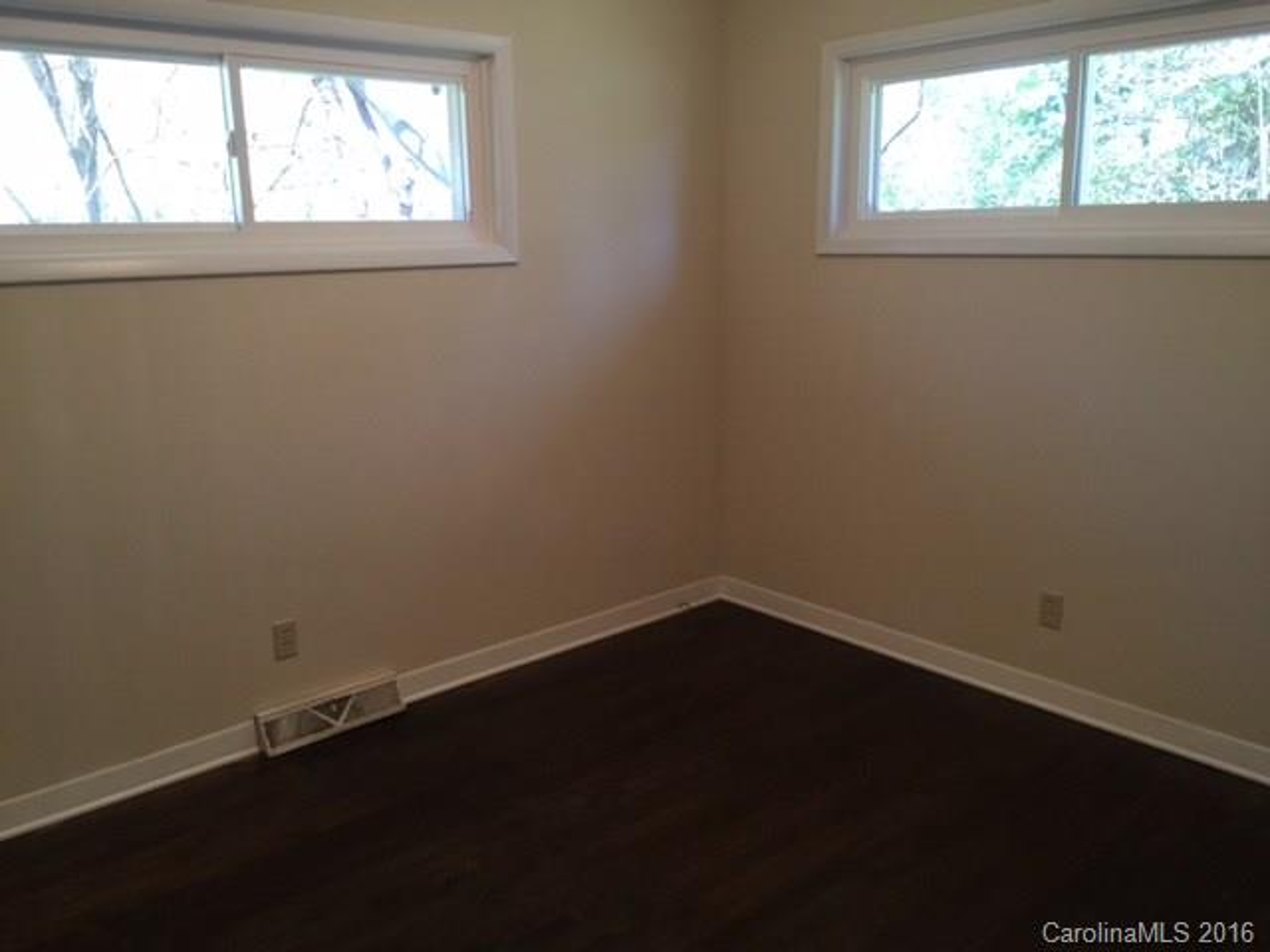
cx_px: 635
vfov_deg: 48.2
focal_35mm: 29
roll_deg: +1.2
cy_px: 476
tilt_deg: -12.5
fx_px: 1064
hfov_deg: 61.7
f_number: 2.2
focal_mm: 4.15
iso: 50
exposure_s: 1/30
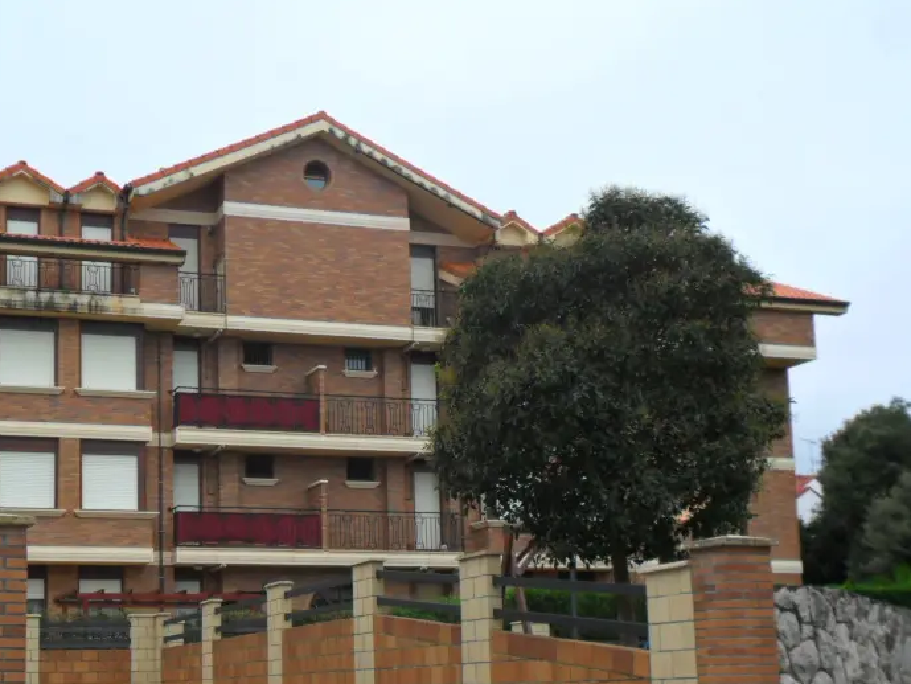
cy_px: 504
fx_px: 1448
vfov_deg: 26.3
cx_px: 276
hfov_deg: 34.5
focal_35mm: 55
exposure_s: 1/250
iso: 100
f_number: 4
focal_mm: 6.6
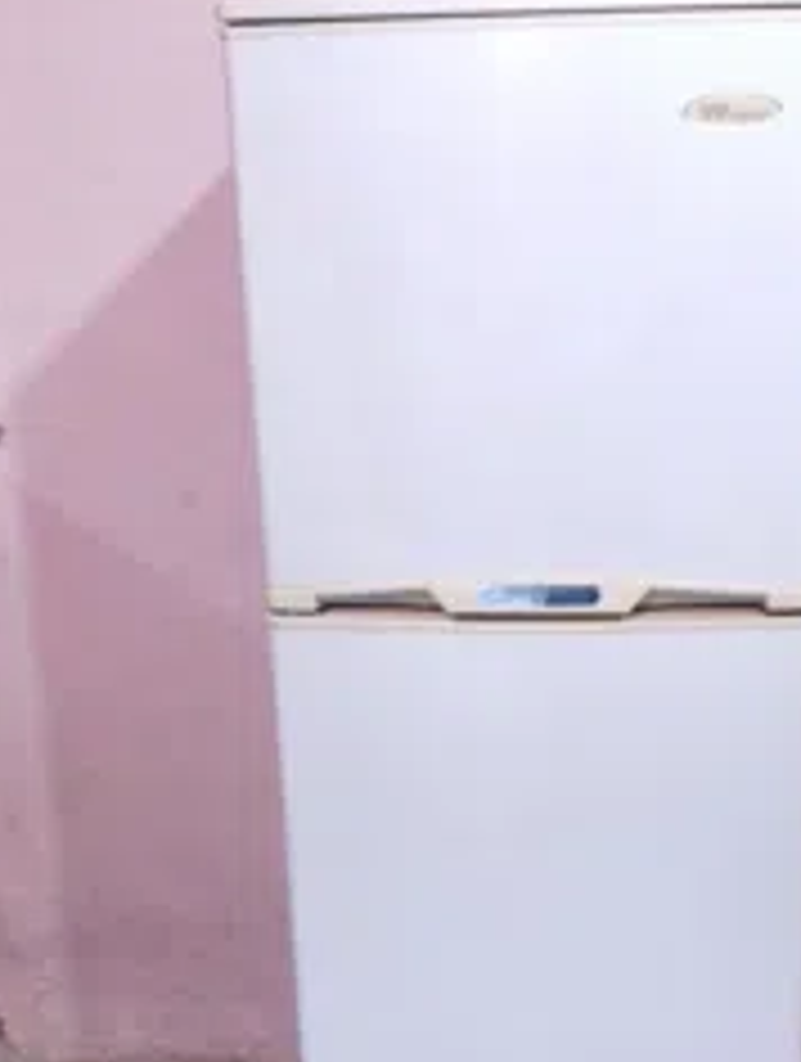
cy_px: 684
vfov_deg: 38.5
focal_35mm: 49
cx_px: 540
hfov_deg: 29.6
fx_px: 1506
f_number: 1.8
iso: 1212
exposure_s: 1/33.3
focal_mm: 4.25
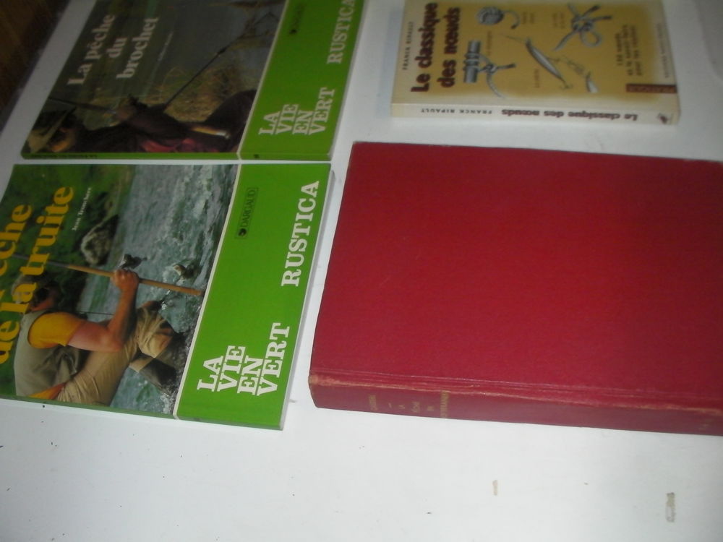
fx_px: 794
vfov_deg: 37.7
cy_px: 271
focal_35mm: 38
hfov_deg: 49.0
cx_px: 362
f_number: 5.6
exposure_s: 1/30
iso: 200
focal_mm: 6.3
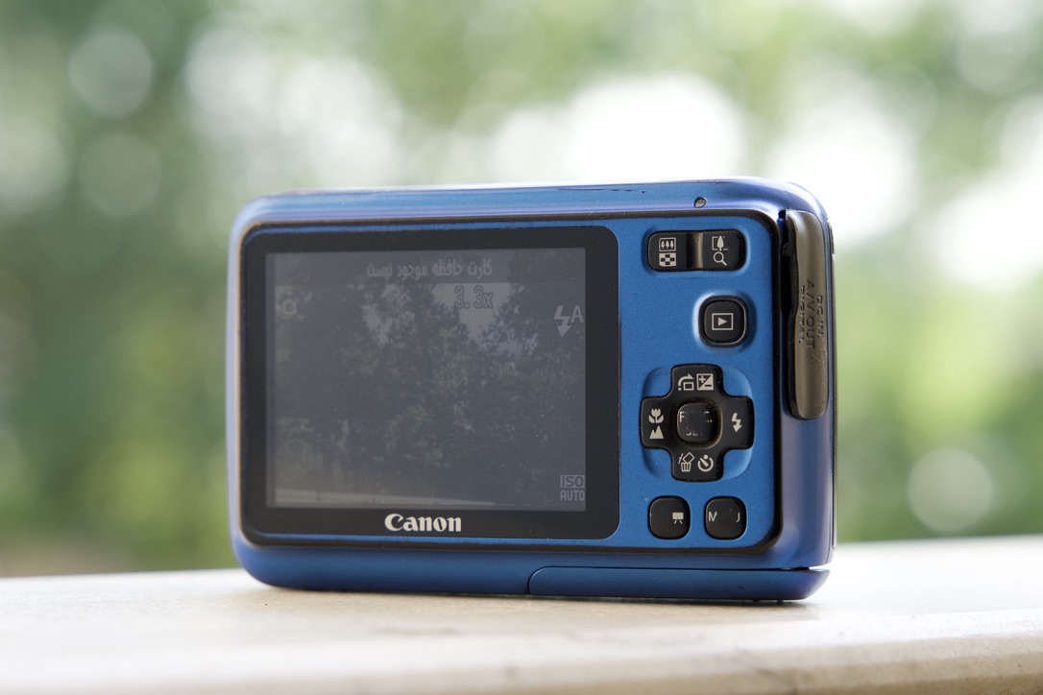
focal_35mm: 105
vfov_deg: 13.0
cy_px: 348
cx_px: 522
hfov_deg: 19.5
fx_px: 3042
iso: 250
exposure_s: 1/160
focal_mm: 70
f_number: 5.6
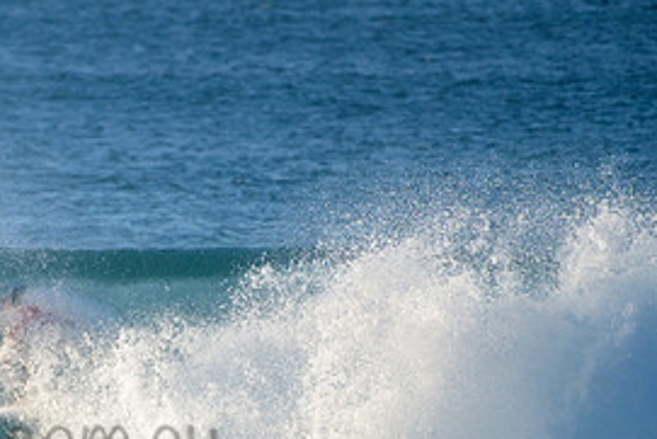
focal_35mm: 1155
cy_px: 394
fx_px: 21089
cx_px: -37
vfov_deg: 1.2
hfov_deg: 1.8
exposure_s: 1/2000
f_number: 5.6
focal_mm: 500
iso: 500
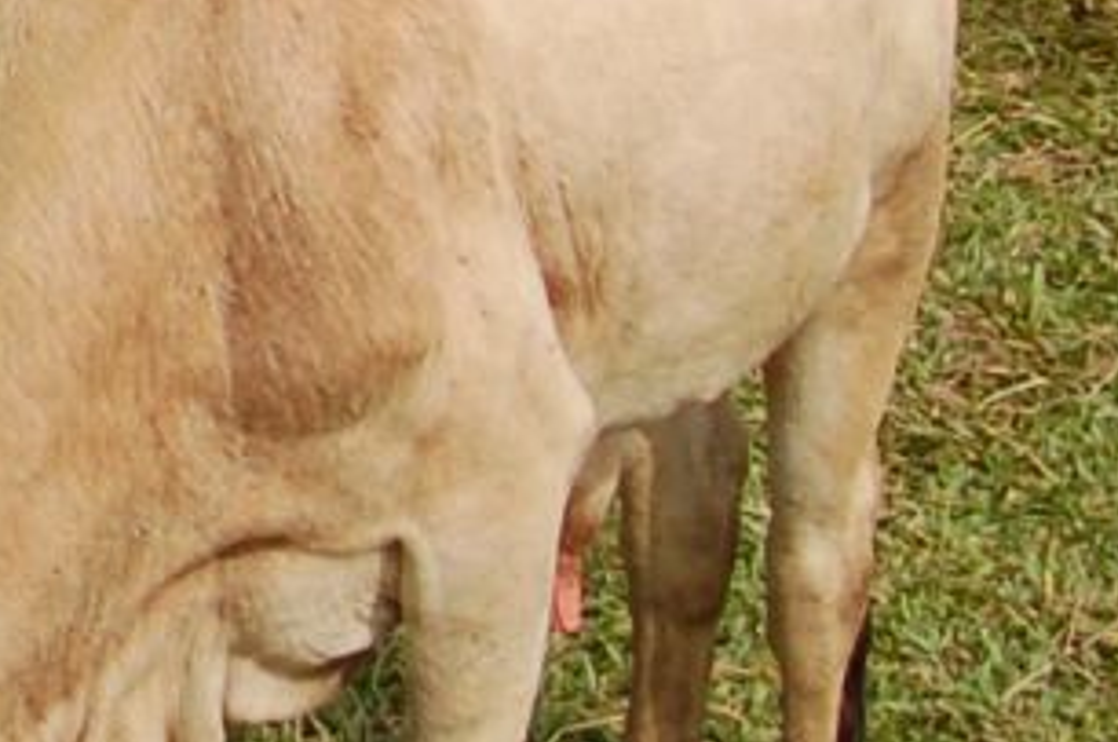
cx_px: -1852
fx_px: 6697
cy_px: -914
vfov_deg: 6.1
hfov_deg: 8.5
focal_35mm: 216
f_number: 9
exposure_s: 1/320
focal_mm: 22
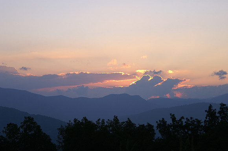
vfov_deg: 13.0
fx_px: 665
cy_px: 76
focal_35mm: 105
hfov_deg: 19.5
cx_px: 114
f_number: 5.6
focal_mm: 70
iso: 125
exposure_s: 1/160
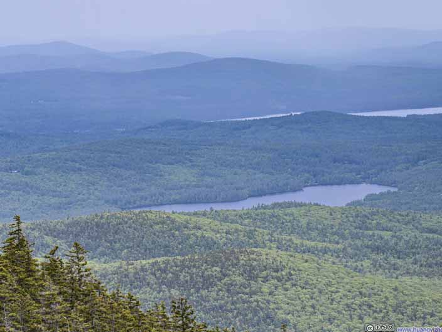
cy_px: 166
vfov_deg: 11.3
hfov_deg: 15.1
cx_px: 211
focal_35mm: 131
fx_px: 1673
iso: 64
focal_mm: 120
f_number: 5
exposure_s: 1/320
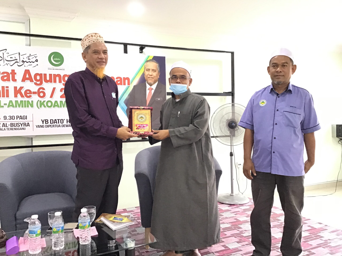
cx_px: 171
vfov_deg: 45.4
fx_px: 306
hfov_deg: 58.4
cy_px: 128
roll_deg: +1.0
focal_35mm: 31
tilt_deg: -0.5
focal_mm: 3.3
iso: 200
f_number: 2.4
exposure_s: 1/25
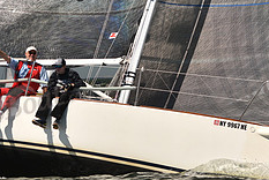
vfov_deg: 7.9
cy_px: 33
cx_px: 155
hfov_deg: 11.8
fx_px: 1302
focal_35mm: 174
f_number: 4.5
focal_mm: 70
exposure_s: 1/1250
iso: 250
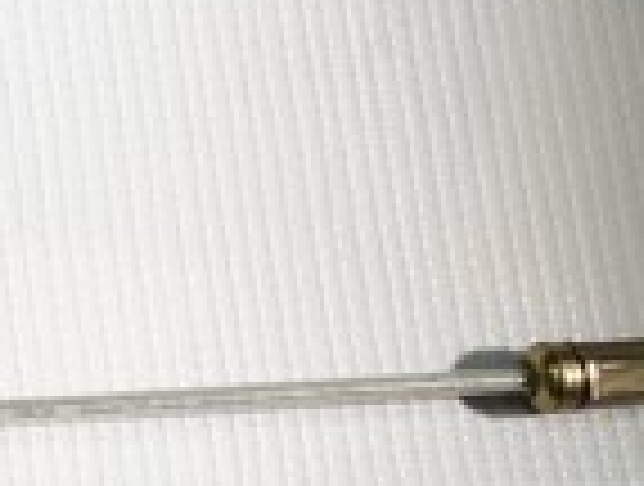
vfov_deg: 12.9
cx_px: -558
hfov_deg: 14.9
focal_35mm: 113
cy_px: -58
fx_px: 2108
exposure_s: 1/100
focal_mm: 3.6
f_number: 1.9
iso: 50
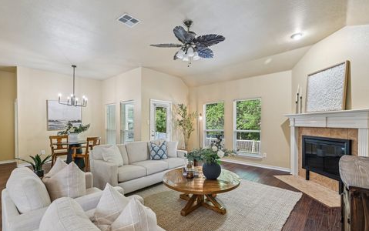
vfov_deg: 68.0
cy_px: 122
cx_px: 189
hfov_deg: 94.3
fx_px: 171
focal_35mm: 17
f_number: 8
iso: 400
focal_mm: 16
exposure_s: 1/10
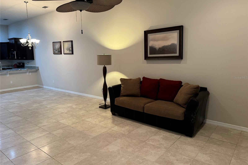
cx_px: 124
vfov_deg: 51.2
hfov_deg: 71.5
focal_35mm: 25
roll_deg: +0.8
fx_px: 172
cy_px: 77
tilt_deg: -8.0
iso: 320
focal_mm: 6.76
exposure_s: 1/60
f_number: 1.78
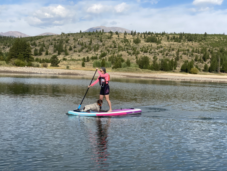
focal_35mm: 52
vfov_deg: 28.0
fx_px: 341
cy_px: 86
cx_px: 114
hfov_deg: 36.8
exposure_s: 1/1332
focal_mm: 6
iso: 20
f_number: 2
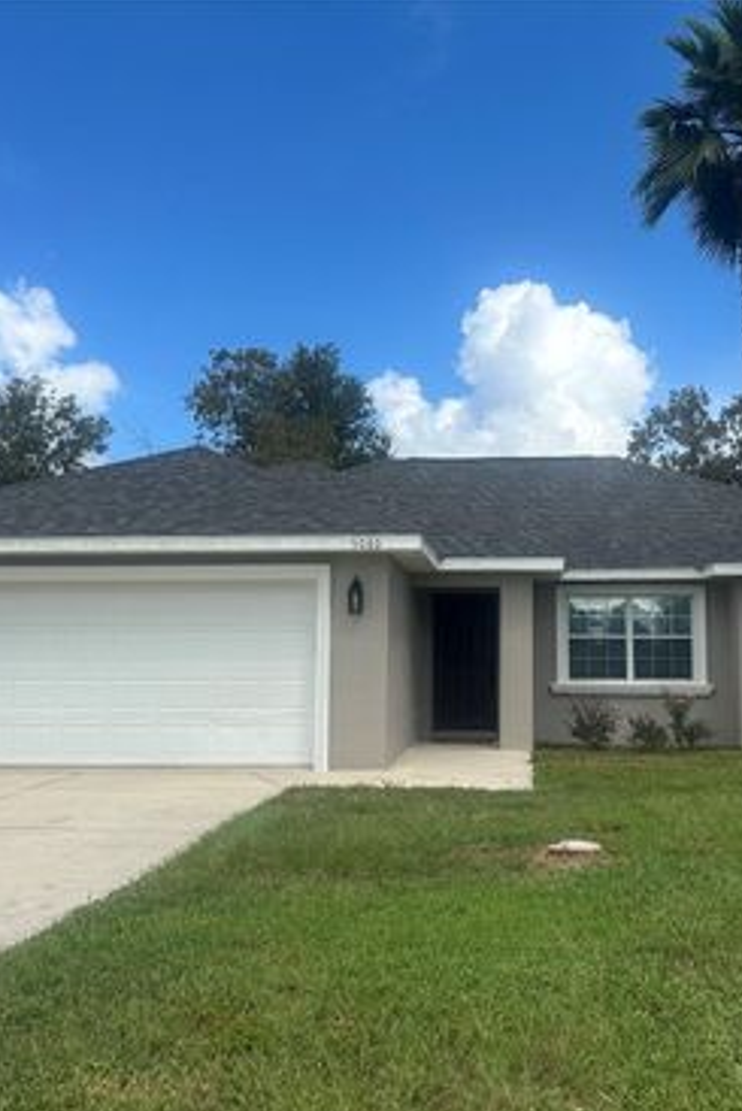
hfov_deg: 38.6
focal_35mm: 34
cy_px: 565
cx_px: 482
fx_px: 1050
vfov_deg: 55.8
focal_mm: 6.86
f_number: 1.78
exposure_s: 1/4762
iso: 80
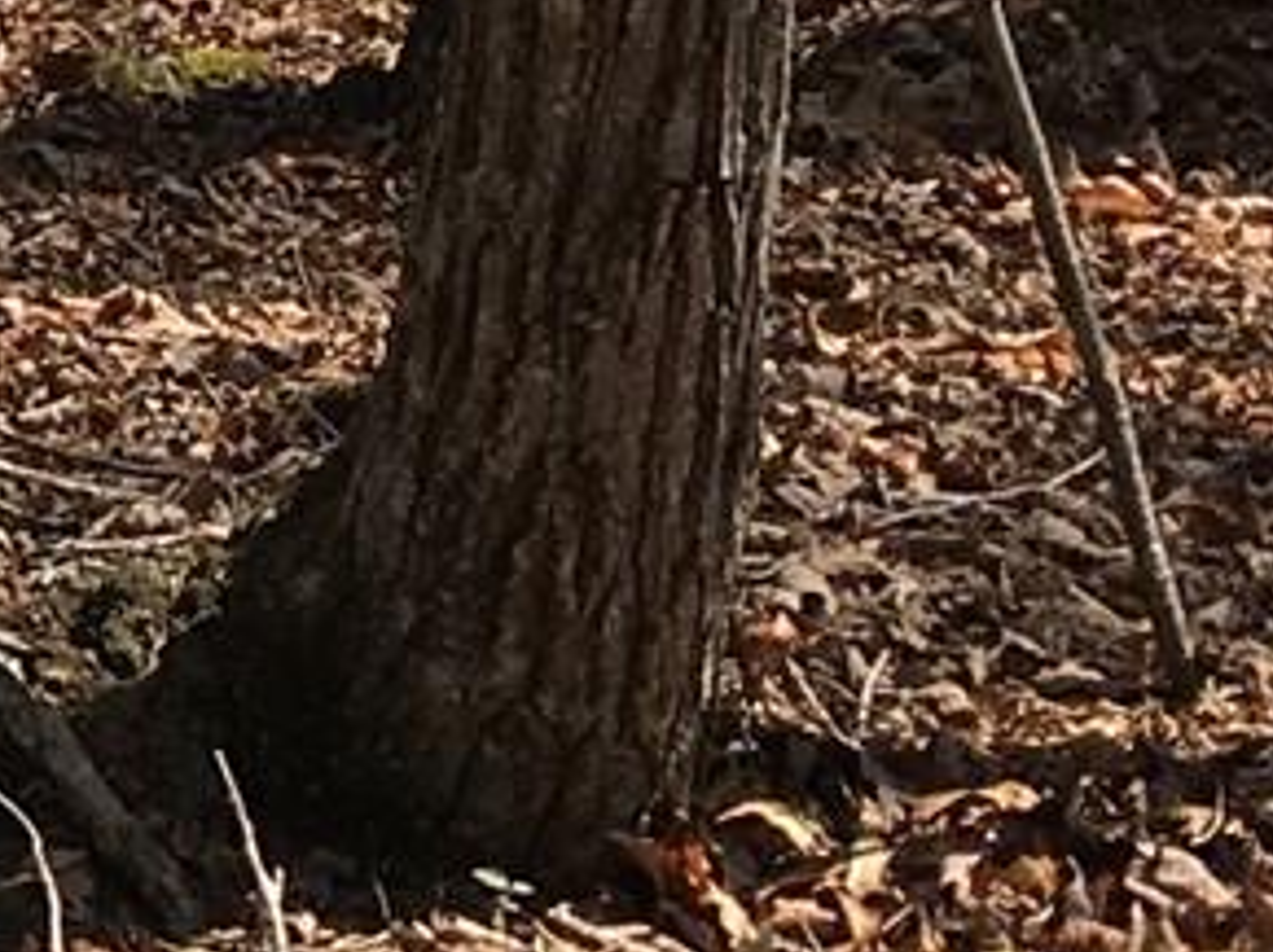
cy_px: -513
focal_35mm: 205
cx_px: -2120
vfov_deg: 7.1
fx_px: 7533
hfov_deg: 8.5
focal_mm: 4.15
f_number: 2.2
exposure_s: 1/754
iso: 25
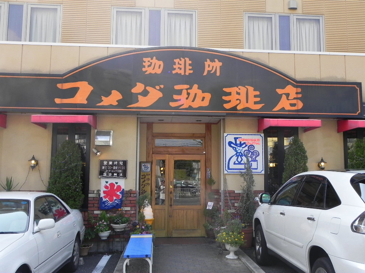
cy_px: 136
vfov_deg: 38.7
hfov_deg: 50.1
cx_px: 182
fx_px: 390
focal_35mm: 37
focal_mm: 6.6
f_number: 5
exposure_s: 1/224
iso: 160
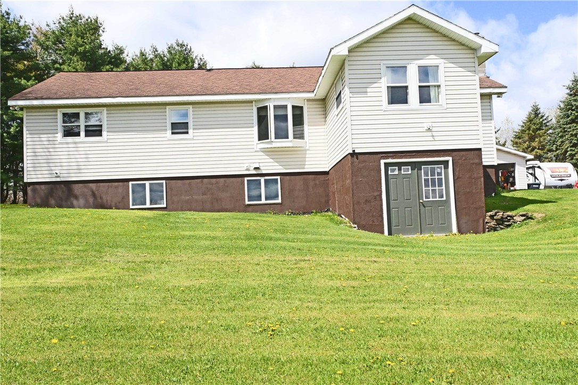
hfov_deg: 59.5
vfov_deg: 41.7
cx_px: 289
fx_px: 506
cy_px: 192
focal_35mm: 32
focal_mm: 21
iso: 1600
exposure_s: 1/1000
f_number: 14
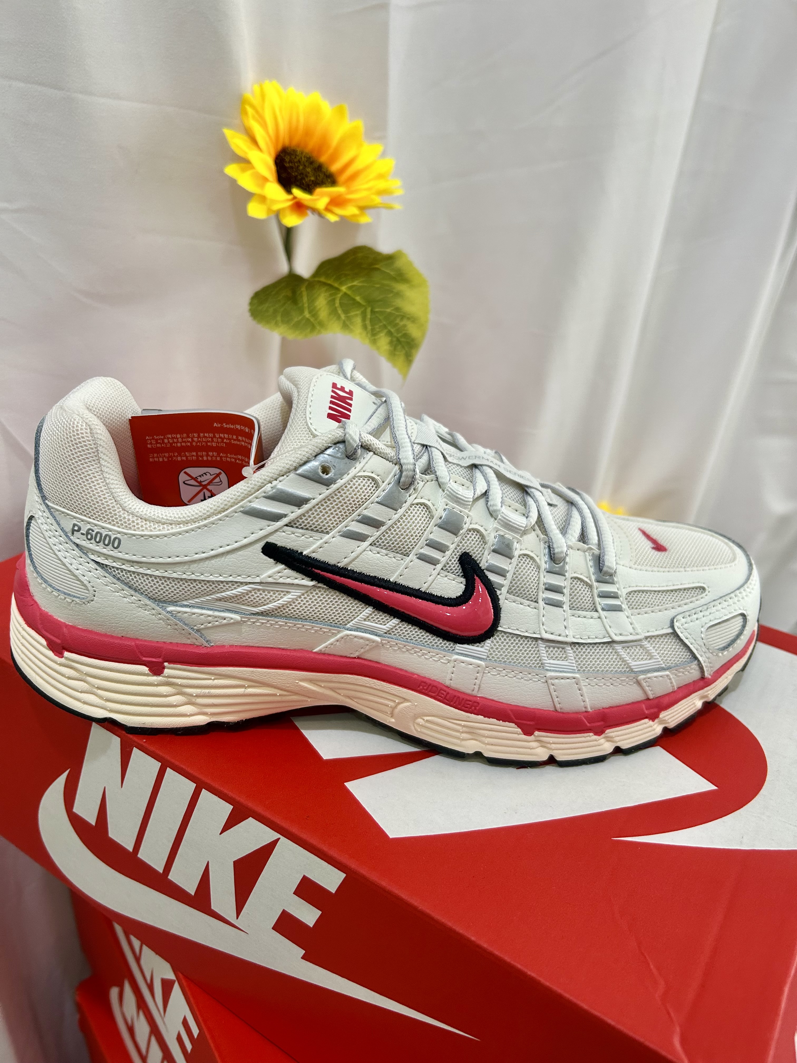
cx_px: 398
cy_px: 532
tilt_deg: -30.8
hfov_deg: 53.1
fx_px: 798
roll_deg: -1.8
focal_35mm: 26
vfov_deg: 67.3
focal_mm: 5.7
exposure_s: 1/120
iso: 125
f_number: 1.5
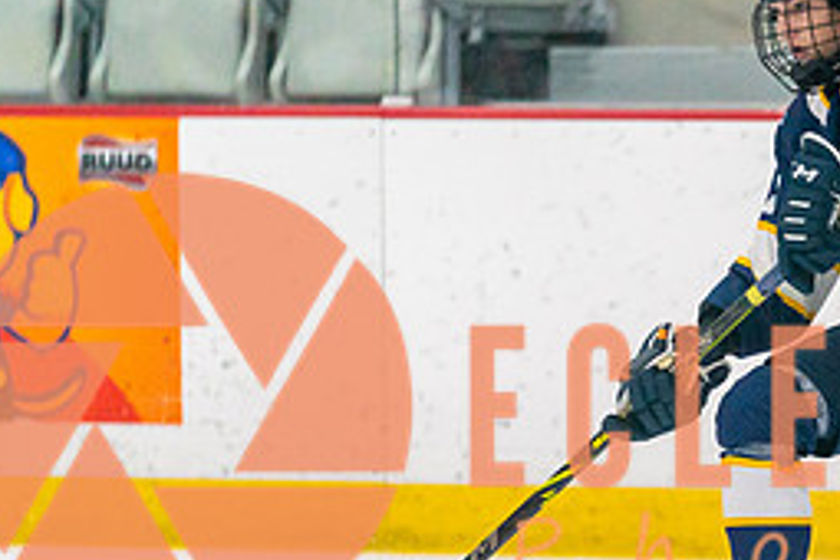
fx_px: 12762
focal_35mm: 547
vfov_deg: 2.5
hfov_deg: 3.8
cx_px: 1036
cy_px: 477
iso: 3200
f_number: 2.8
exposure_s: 1/1250
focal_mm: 200
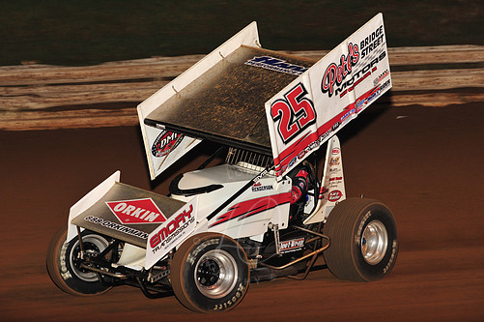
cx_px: 249
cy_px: 137
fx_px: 2256
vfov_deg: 8.2
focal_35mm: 168
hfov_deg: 12.2
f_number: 7.1
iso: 1000
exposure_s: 1/320
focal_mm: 145
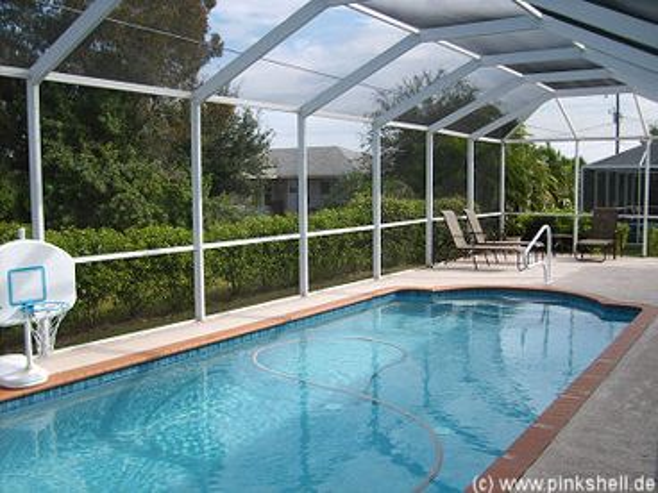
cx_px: 329
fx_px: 665
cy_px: 246
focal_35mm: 35
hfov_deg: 52.6
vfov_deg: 40.7
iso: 50
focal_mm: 5.8
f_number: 2.8
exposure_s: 1/500
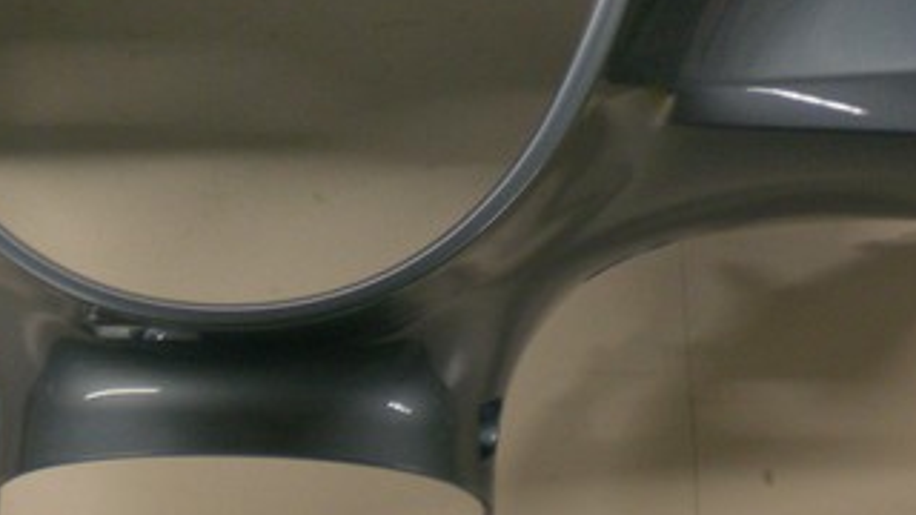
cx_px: 243
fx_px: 2332
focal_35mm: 96
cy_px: 57
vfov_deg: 12.5
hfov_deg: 22.0
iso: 200
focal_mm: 7.4
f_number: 3.5
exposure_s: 1/34.6
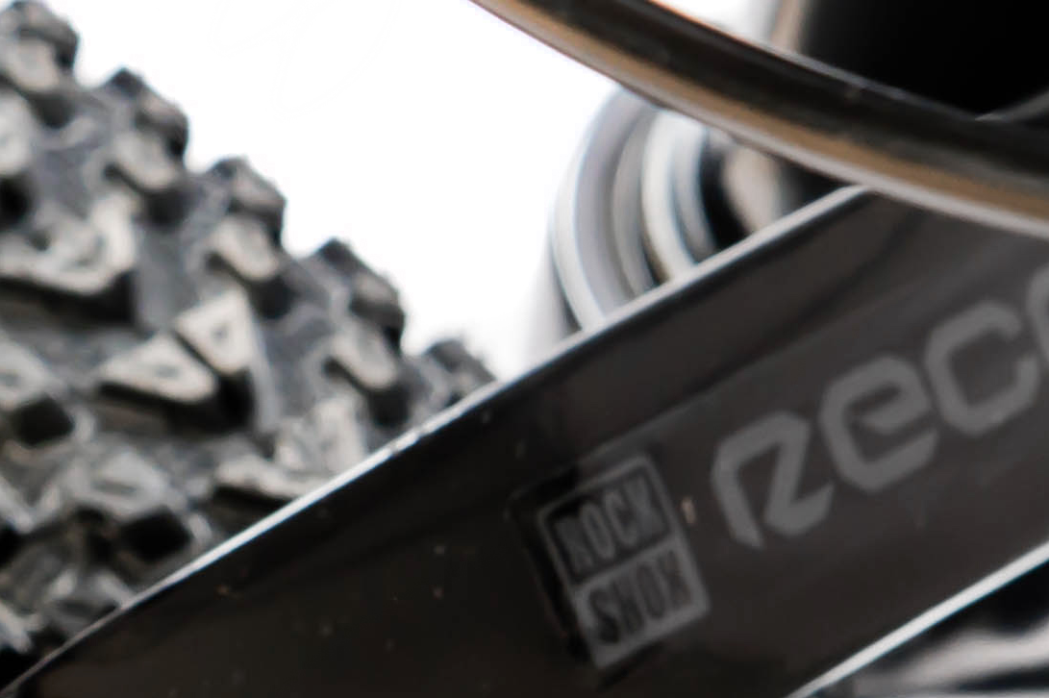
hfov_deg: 7.7
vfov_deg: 5.1
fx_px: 7746
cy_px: -119
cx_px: -279
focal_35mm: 266
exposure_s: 1/200
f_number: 10
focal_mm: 48
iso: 400
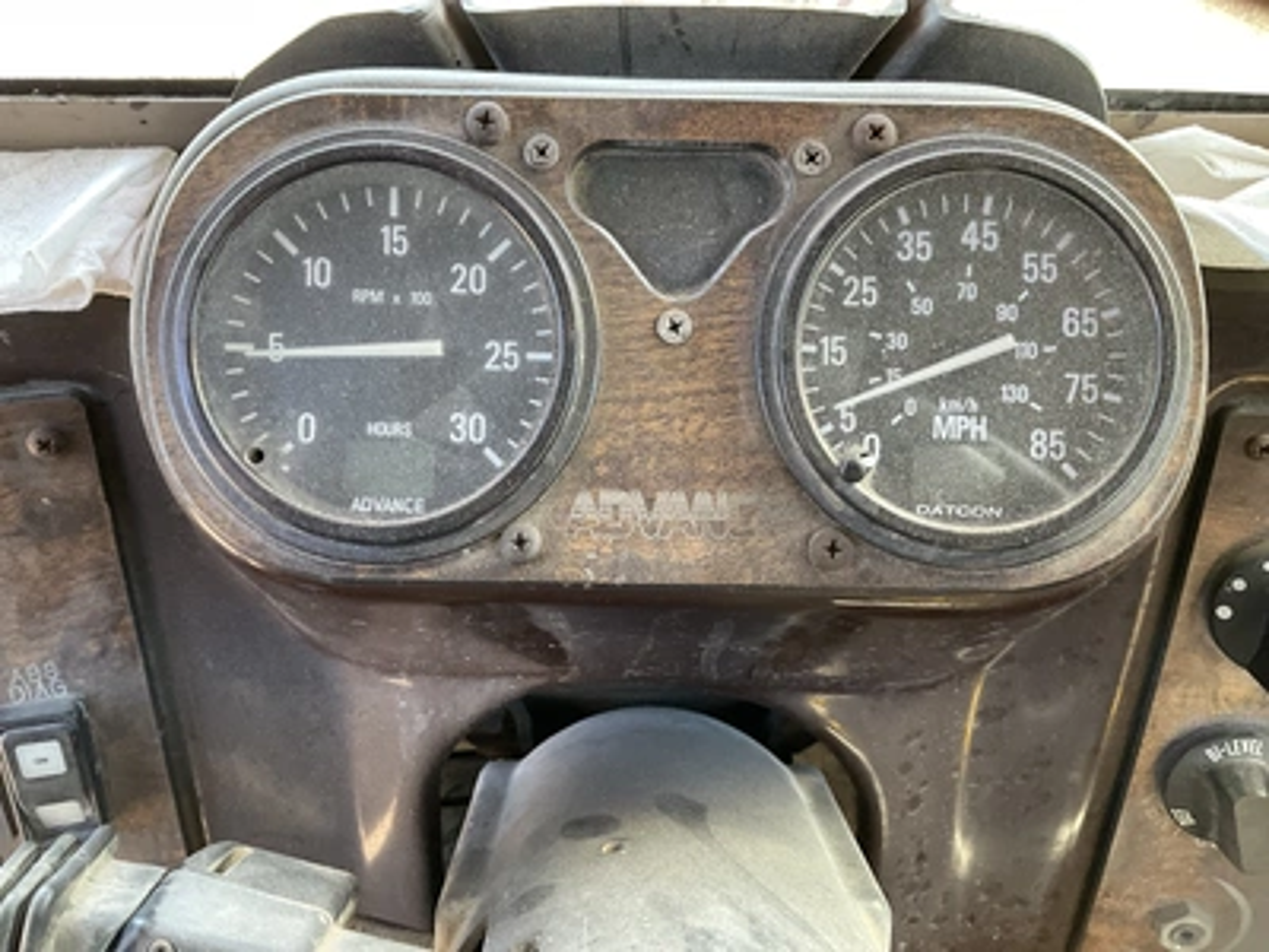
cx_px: 634
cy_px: 476
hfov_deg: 61.7
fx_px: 1063
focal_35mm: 29
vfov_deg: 48.2
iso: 80
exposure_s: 1/60
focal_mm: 3
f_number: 1.8
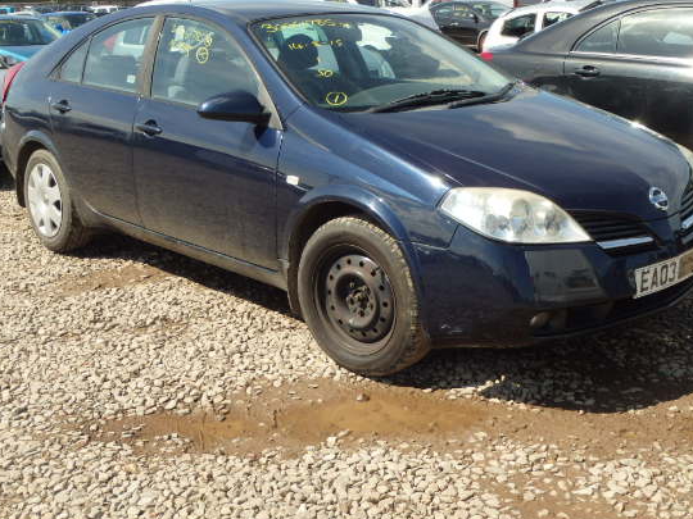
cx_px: 349
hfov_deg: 42.1
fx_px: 901
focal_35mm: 45
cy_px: 236
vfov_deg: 32.2
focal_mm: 6.8
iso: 125
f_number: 4.6
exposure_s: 1/500
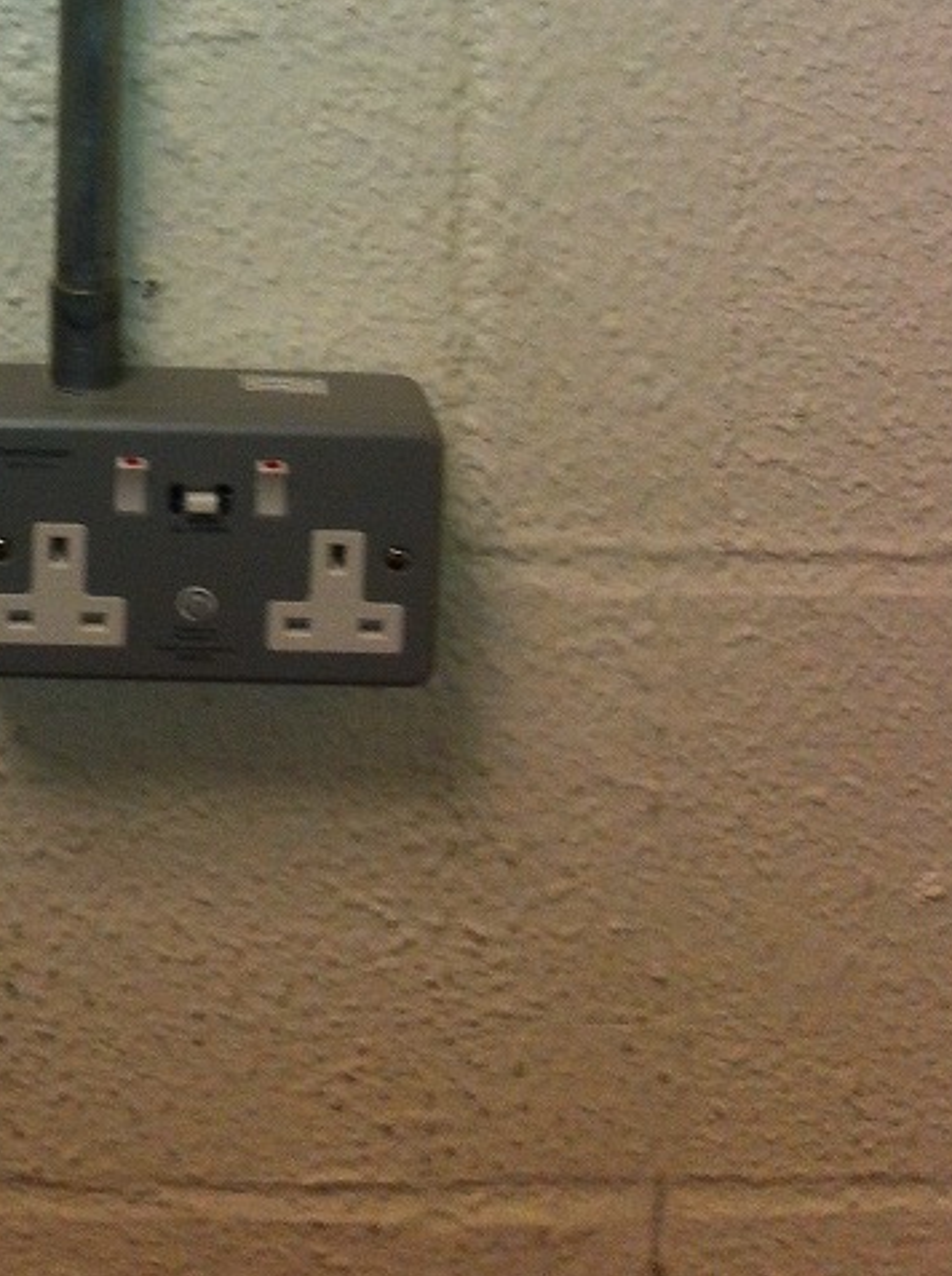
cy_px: -238
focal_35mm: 88
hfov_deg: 16.3
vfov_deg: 20.9
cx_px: -83
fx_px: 3237
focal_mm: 3.85
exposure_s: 1/45
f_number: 2.8
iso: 80
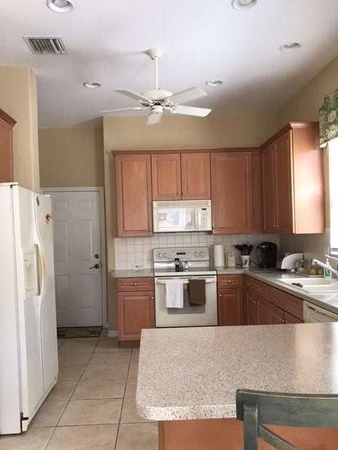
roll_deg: +0.6
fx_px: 390
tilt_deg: +1.1
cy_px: 239
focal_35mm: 30
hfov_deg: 46.8
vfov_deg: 59.9
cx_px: 162
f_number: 1.8
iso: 25
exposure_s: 1/30
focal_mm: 3.99
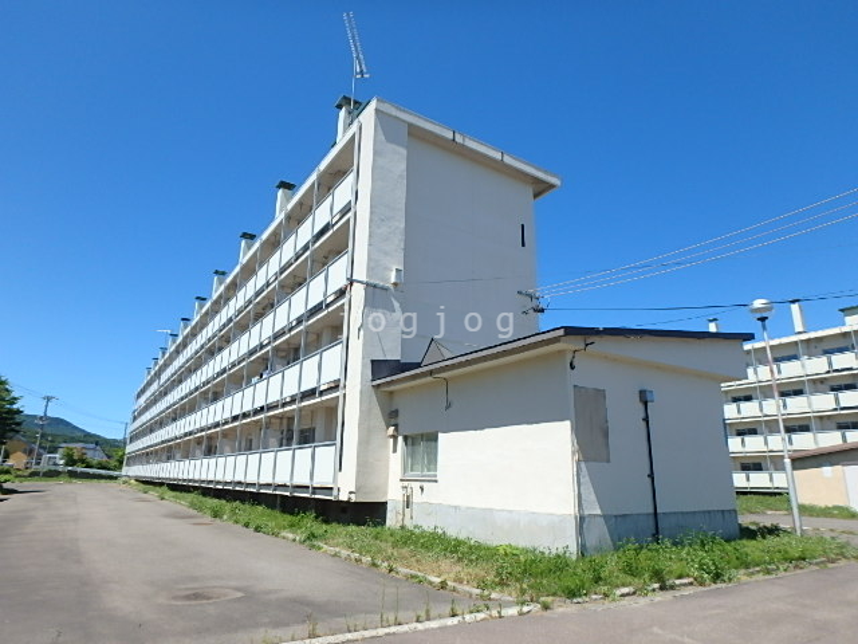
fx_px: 521
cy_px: 322
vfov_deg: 63.4
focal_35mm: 21
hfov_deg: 79.0
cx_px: 429
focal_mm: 3.7
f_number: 3.5
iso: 125
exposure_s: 1/1000
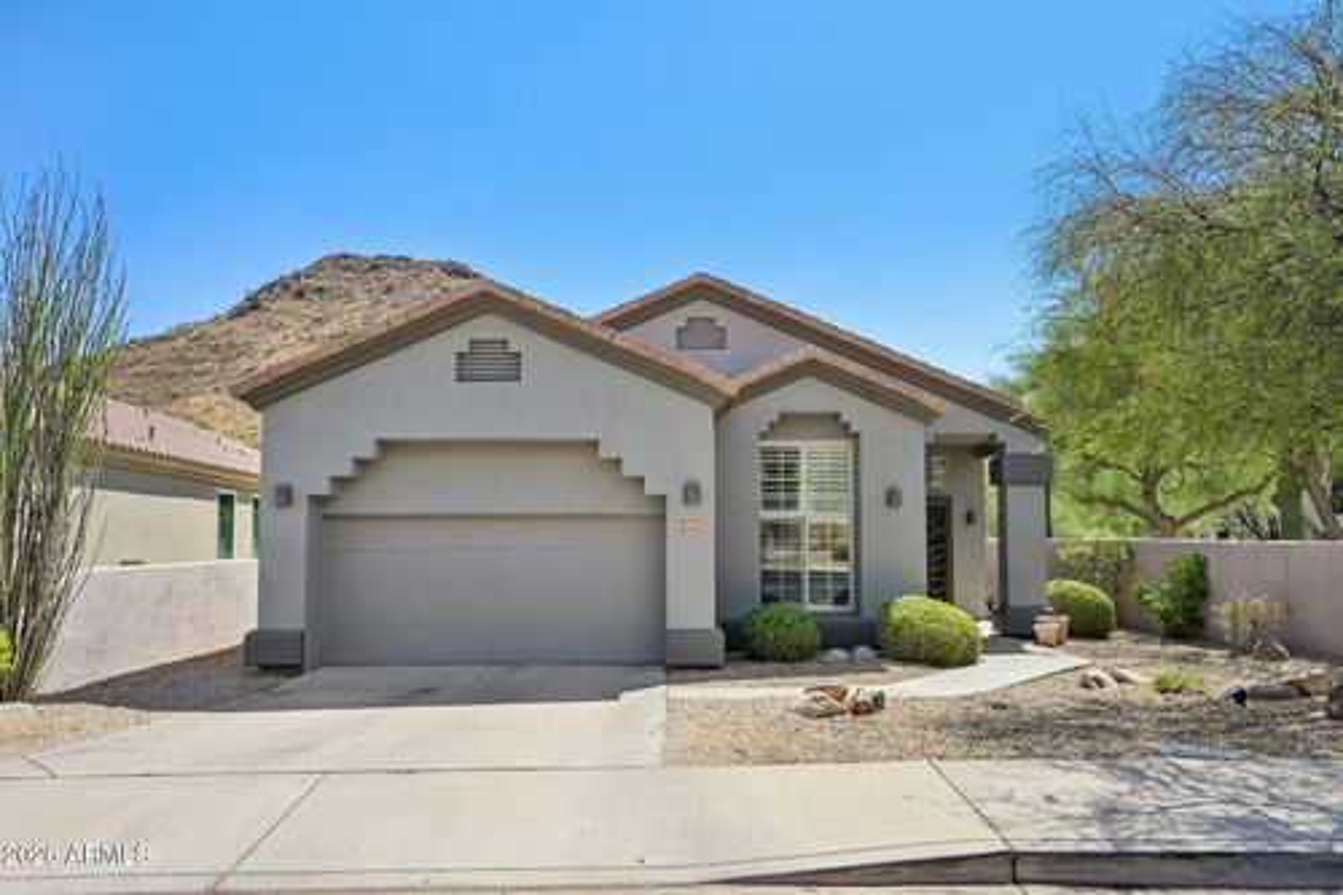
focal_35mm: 22
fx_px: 839
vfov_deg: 56.1
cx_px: 672
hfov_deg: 77.3
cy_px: 448
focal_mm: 22.5
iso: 640
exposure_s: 1/1600
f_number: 8
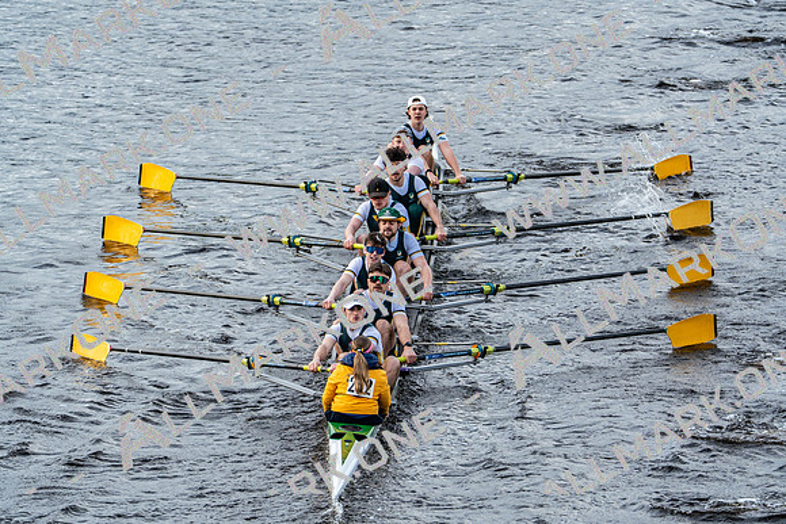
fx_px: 8276
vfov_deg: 3.6
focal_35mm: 379
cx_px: 393
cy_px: 262
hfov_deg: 5.4
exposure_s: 1/1250
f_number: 6.3
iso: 640
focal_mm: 379
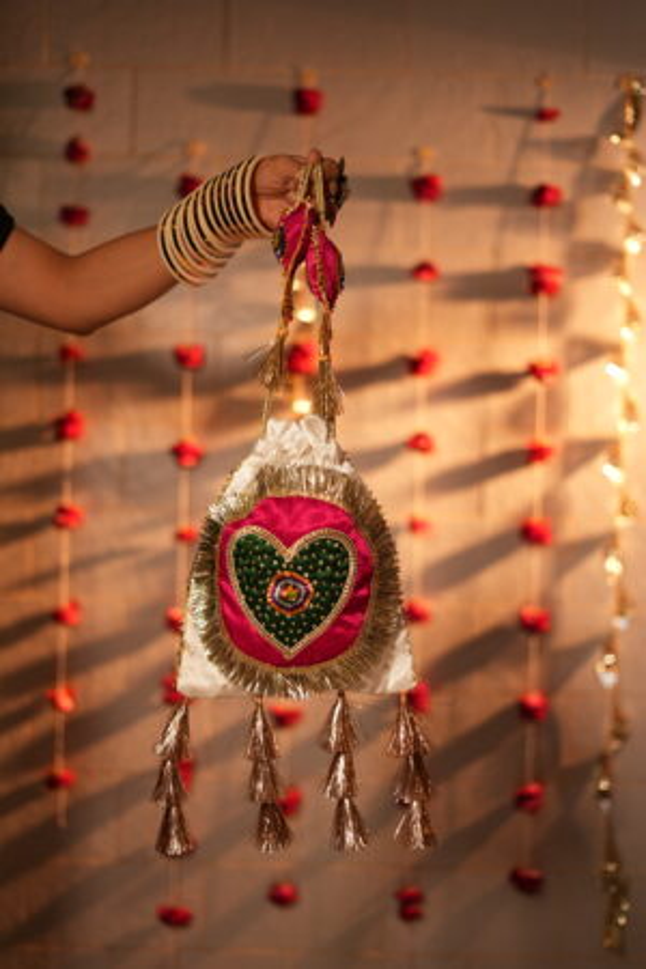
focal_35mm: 50
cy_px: 484
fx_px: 1346
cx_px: 323
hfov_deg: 27.0
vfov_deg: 39.6
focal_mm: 50
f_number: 1.8
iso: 320
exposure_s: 1/200
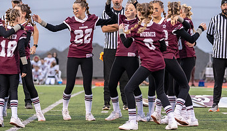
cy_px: 57
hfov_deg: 10.5
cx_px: 74
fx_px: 1237
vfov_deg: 6.1
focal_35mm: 204
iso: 3200
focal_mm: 99
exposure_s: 1/1250
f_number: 2.8
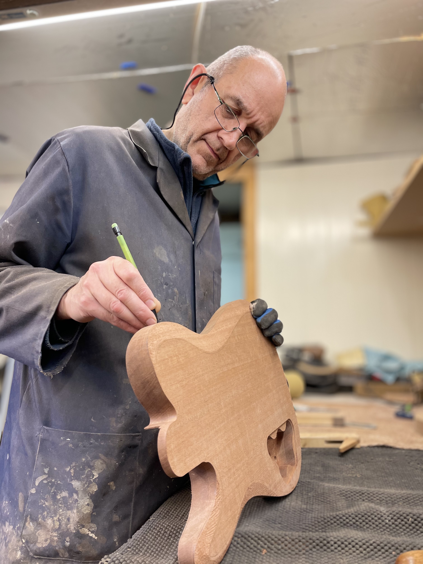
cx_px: 212
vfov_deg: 67.3
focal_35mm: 26
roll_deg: -0.7
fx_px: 424
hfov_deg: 53.1
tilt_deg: +7.9
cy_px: 282
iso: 64
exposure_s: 1/50
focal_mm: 4.2
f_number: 1.6
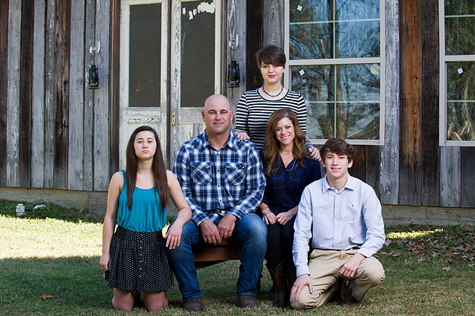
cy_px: 158
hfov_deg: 27.0
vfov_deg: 18.2
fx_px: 989
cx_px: 238
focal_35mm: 75
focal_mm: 75
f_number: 7.1
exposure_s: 1/160
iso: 400
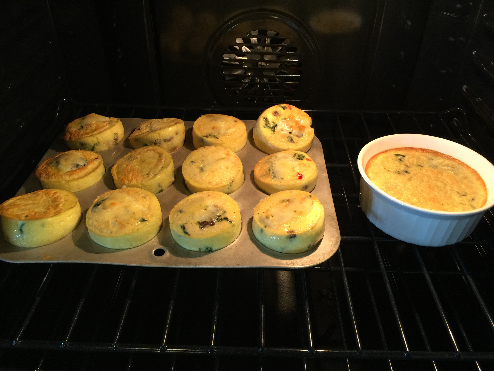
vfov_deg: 48.2
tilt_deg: -38.6
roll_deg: +0.5
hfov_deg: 61.7
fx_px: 414
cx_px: 247
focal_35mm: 29
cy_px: 186
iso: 80
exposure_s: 1/15
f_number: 2.2
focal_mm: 4.15
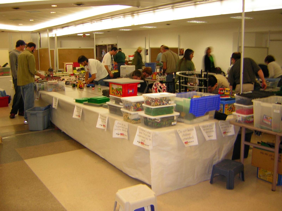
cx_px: 141
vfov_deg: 39.7
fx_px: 293
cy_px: 106
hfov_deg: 51.4
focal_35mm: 36
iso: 50
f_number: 2.6
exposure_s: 1/9.8
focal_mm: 4.7
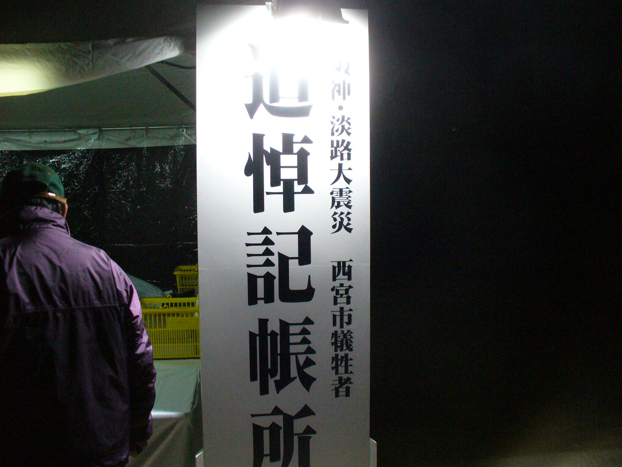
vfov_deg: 38.7
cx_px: 311
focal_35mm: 37
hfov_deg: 50.1
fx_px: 665
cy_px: 234
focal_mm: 6.1
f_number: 2.8
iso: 400
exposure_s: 1/125
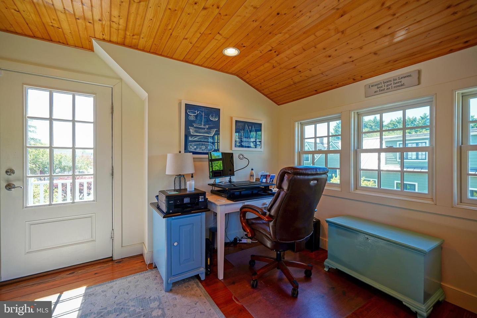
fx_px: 199
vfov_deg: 77.3
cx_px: 238
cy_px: 159
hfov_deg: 100.4
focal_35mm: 15
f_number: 3.2
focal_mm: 10
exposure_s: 1/40
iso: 100
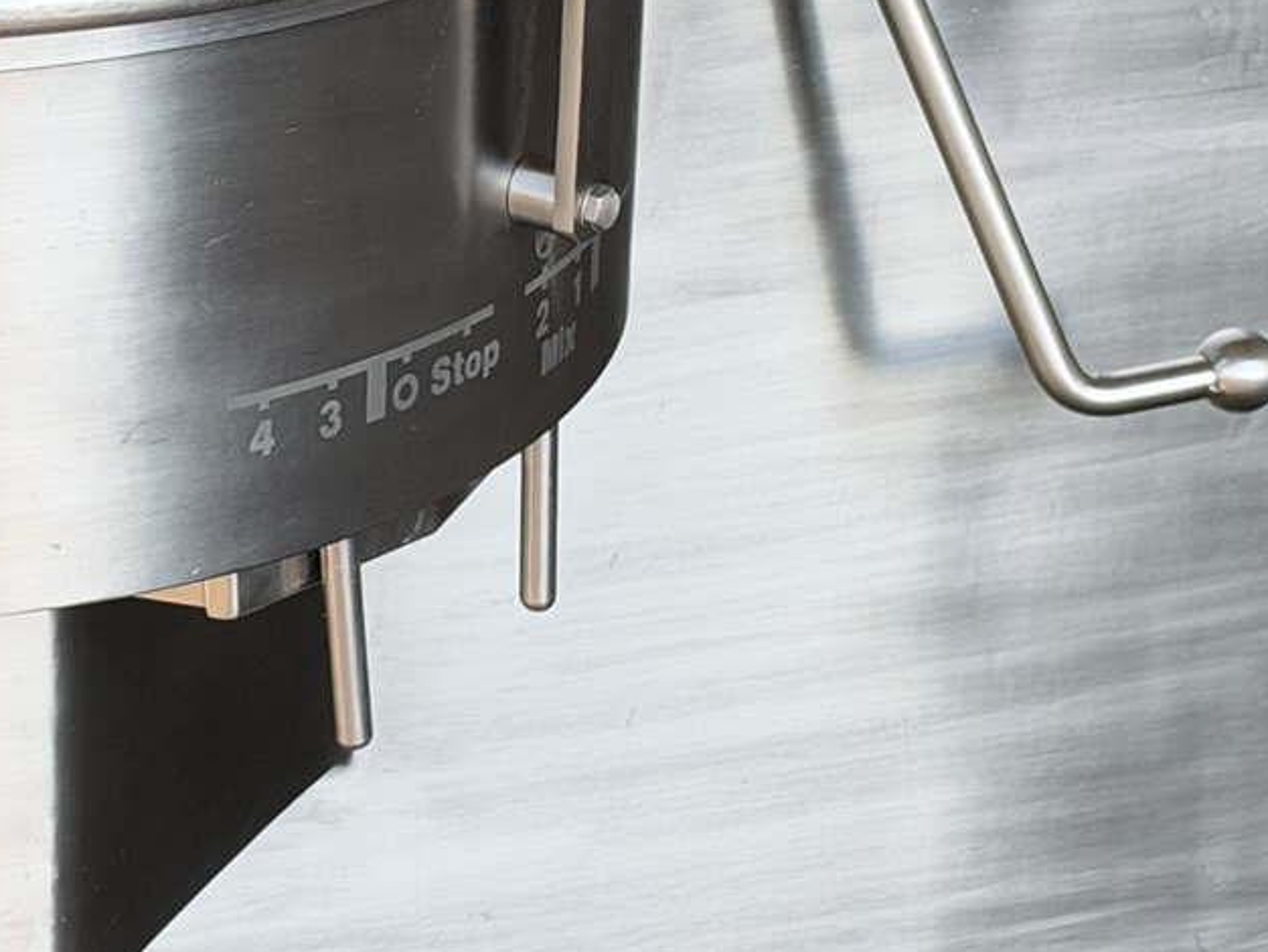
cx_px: 10
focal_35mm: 157
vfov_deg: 9.4
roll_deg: +0.8
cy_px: 87
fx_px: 5753
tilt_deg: -19.6
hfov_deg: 12.4
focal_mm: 6.93
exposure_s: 1/567
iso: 64
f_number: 1.8
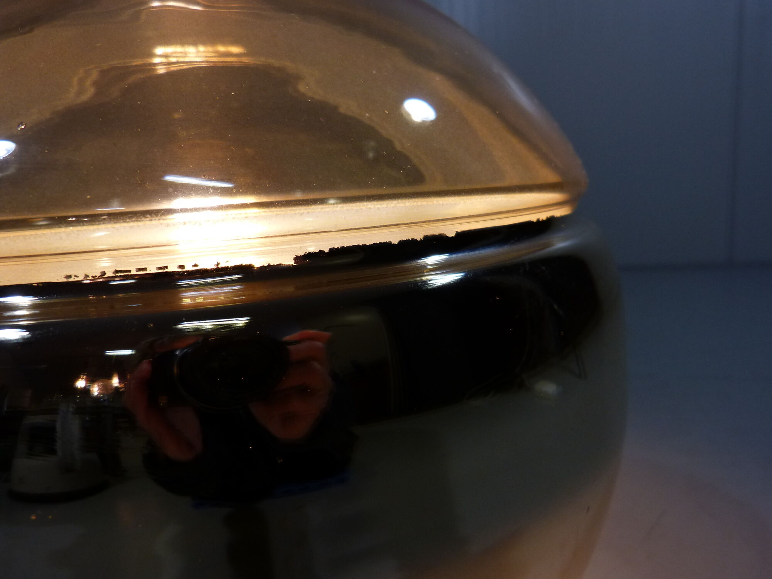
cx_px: 386
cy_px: 290
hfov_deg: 69.4
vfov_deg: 54.9
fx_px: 558
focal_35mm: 25
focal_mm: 4.5
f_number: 2.8
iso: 160
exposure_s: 1/60
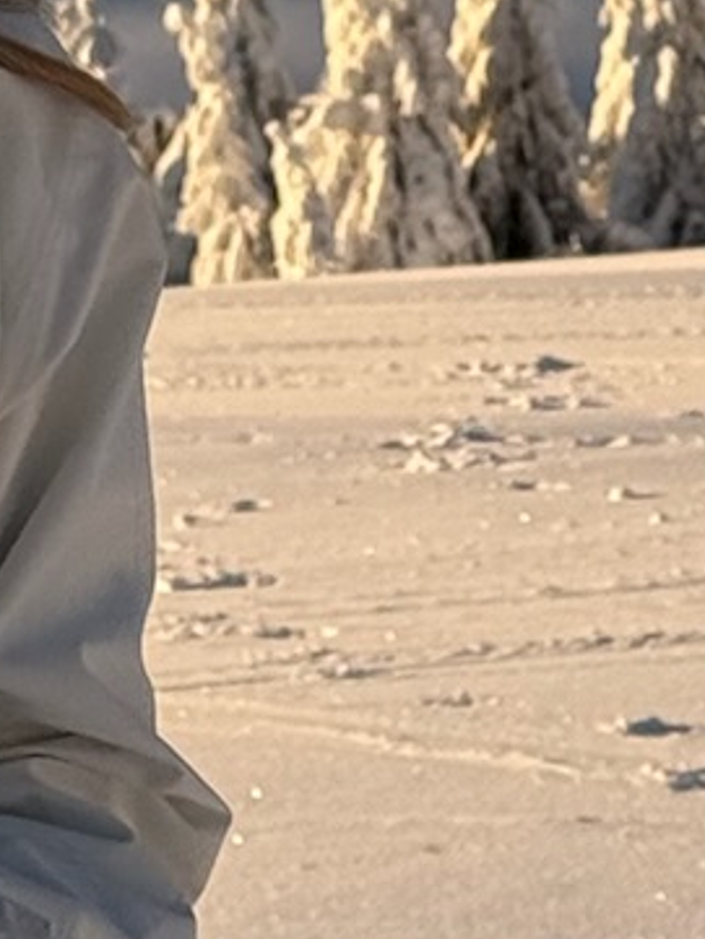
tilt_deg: -0.6
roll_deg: -4.0
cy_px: -947
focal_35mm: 272
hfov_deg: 5.3
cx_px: -788
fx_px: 7382
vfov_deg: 7.0
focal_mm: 6.76
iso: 64
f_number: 1.78
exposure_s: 1/2667
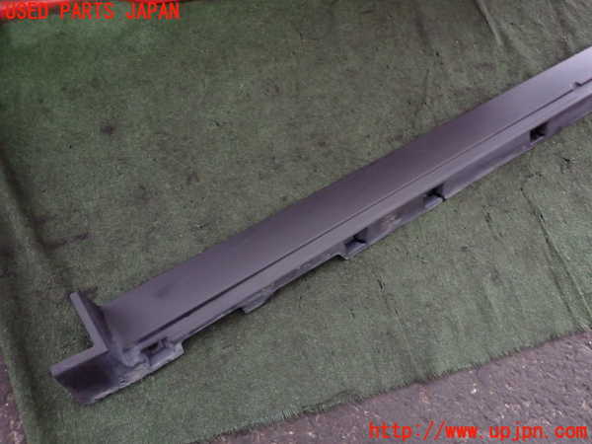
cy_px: 222
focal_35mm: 25
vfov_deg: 54.9
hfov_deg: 69.4
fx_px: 428
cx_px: 296
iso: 800
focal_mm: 4.5
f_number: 2
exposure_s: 1/30
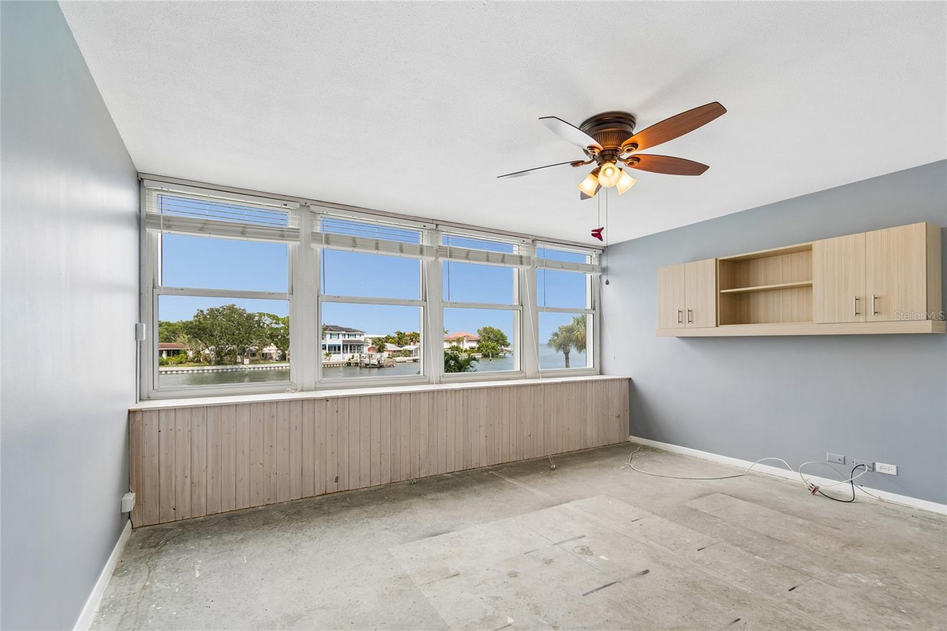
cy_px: 316
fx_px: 394
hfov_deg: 100.4
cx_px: 474
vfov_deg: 77.3
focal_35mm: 15
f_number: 4.5
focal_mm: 10
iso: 100
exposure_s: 1/250
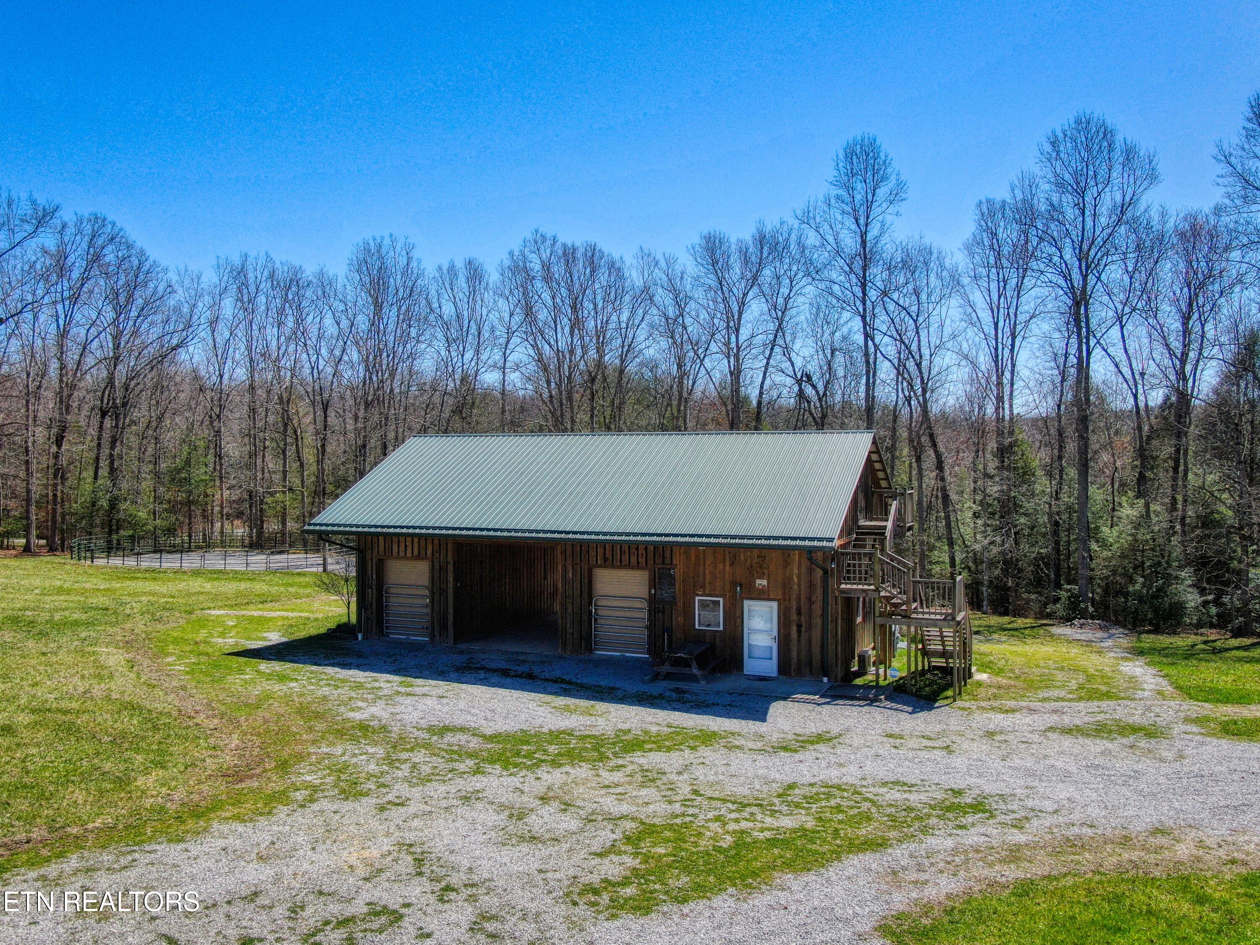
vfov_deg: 48.2
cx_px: 630
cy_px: 472
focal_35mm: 29
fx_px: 1056
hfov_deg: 61.7
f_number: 3
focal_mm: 5.1
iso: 100
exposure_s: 1/1250
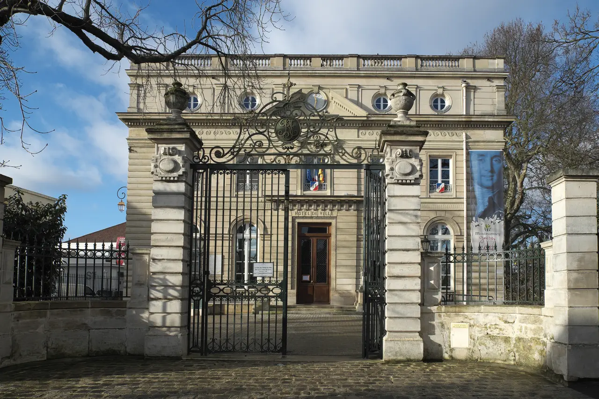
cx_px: 300
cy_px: 200
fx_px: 449
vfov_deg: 47.9
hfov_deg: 67.4
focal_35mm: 27
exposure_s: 1/240
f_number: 9
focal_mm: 18
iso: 200
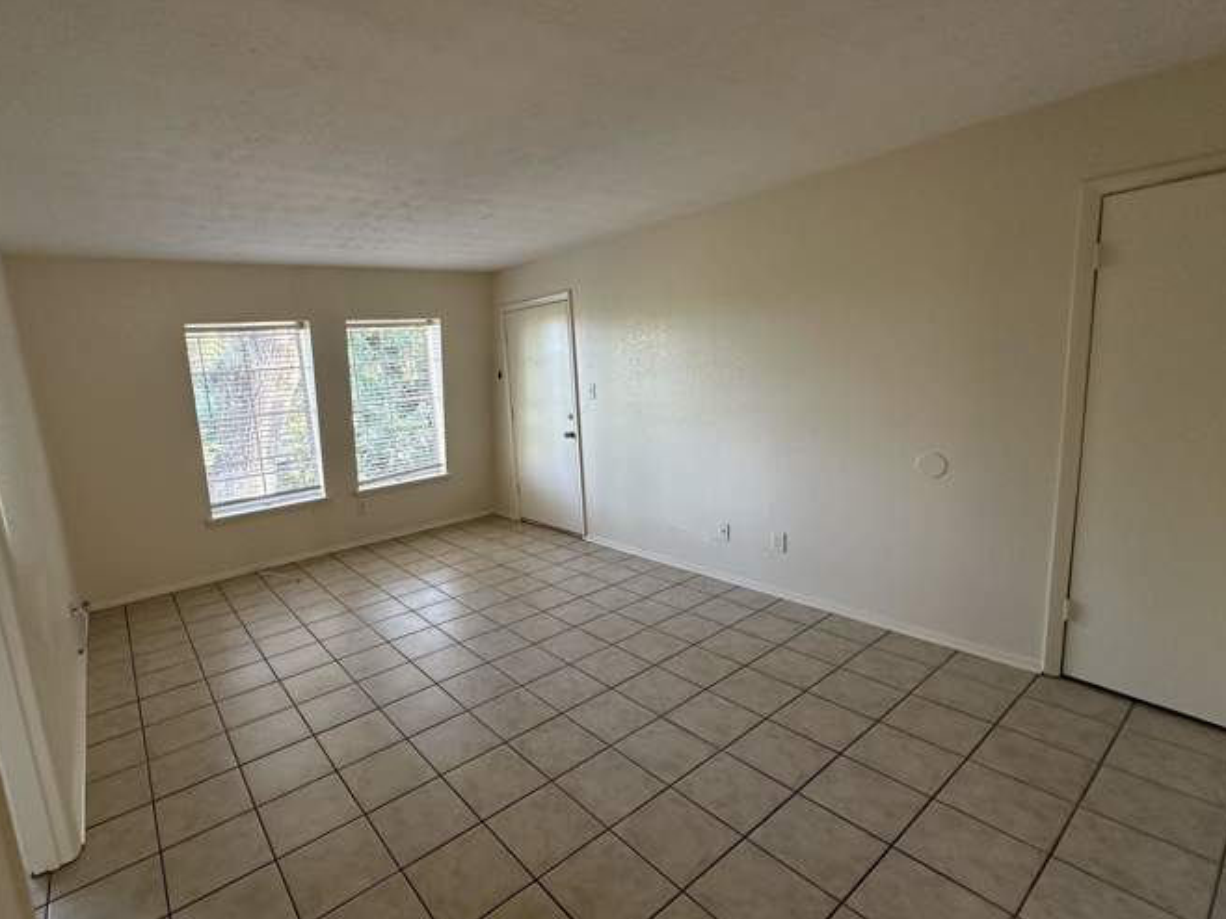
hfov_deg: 90.4
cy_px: 465
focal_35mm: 17
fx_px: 602
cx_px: 523
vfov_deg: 74.7
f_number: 2.2
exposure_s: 1/60
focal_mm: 2.22
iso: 160
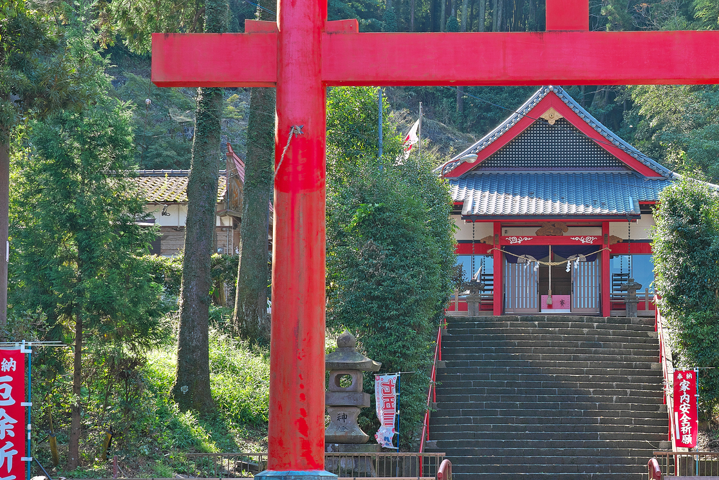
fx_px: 1538
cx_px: 573
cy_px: 226
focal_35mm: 77
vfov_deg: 17.7
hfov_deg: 25.9
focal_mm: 43
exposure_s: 1/40
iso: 100
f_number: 10
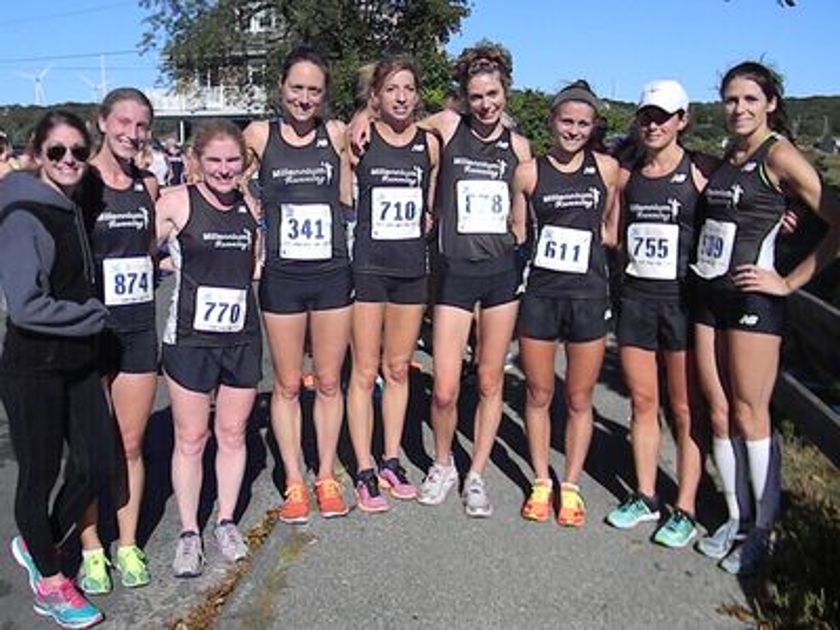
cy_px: 315
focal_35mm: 35
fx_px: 849
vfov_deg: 40.7
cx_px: 420
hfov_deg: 52.6
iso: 666
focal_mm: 6.4
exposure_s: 1/1900
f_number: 7.4
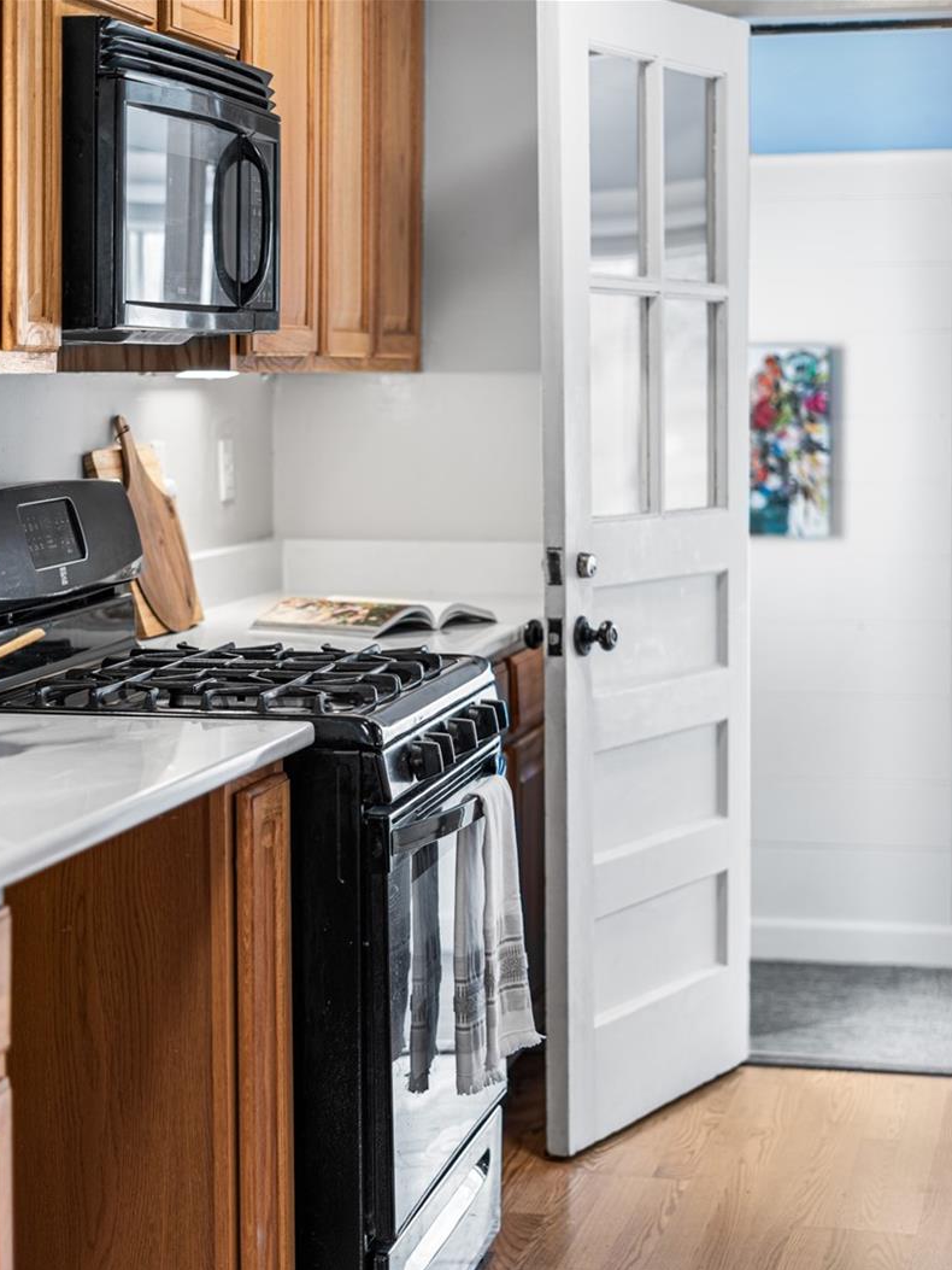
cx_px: 372
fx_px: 2676
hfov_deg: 20.1
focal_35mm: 73
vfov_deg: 26.7
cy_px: 642
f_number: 1.8
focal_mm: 50
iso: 100
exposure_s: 1/20
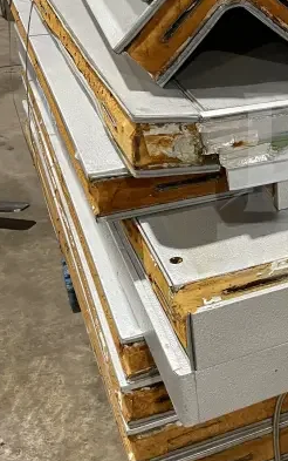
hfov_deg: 21.2
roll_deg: -1.3
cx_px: 348
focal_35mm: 57
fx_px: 715
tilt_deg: -24.4
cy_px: 186
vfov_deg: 35.6
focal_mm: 4.2
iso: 200
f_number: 1.6
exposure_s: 1/60
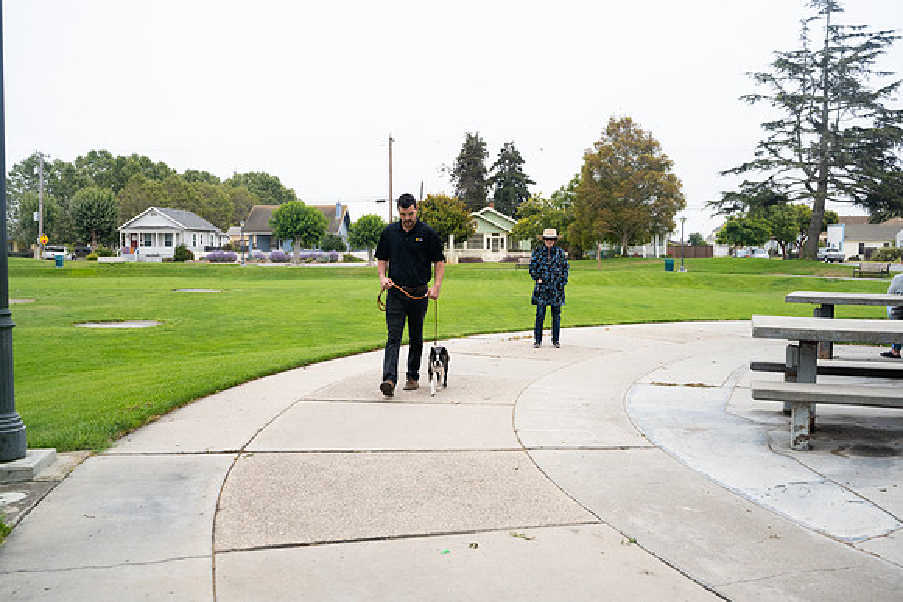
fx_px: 866
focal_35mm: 34
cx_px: 452
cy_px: 301
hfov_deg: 55.1
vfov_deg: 38.4
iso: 640
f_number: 4
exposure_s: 1/500
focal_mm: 34.5
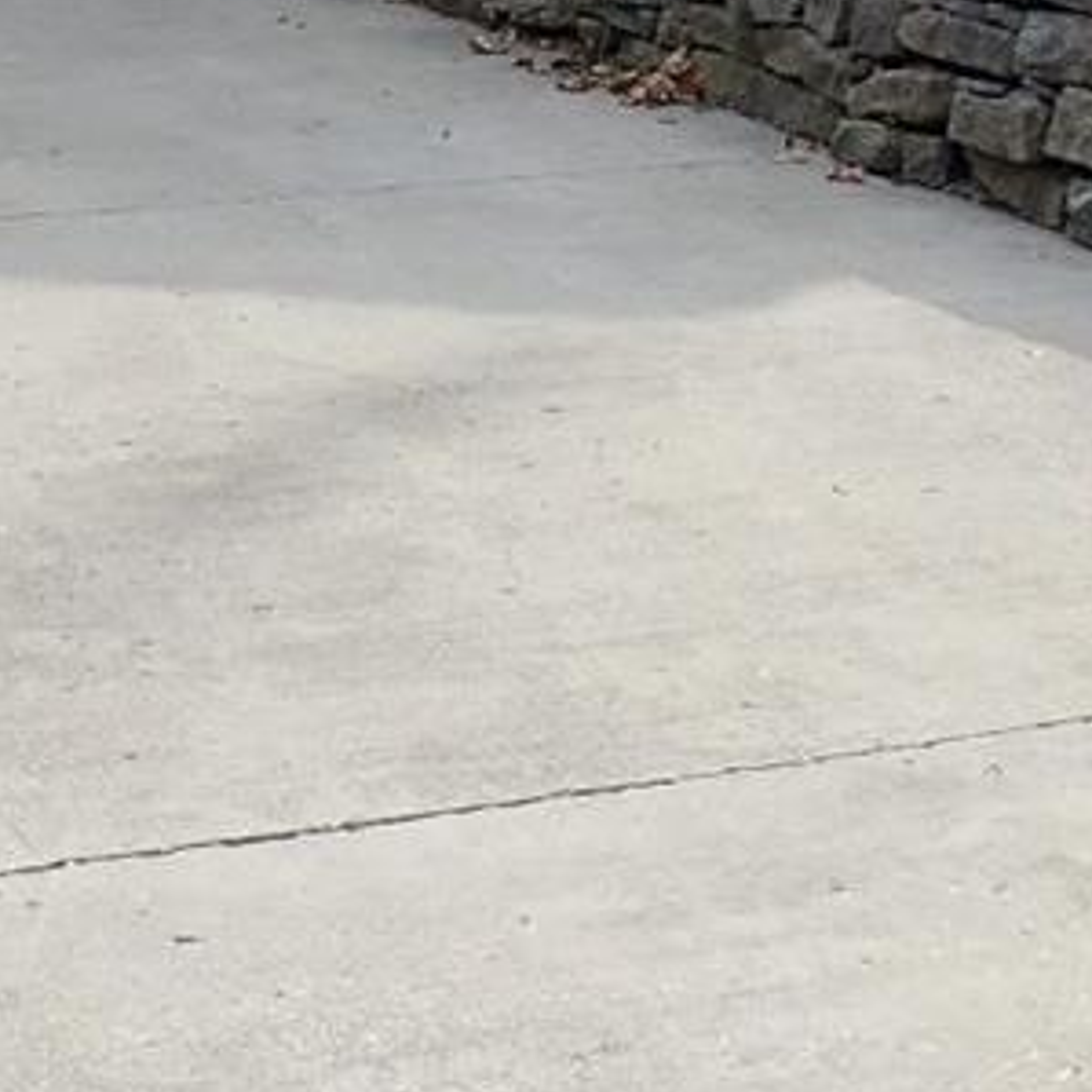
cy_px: -519
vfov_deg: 14.7
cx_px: 855
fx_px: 3962
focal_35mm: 111
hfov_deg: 15.6
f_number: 2.8
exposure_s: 1/400
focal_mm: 4.5
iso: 100
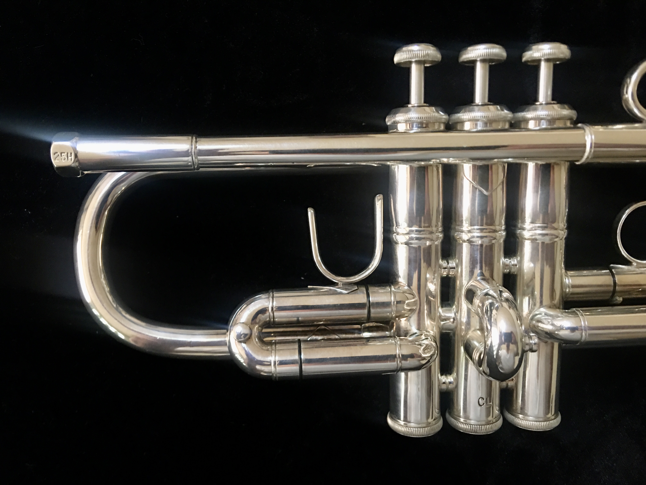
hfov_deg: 61.7
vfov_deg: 48.2
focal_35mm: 29
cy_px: 242
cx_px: 323
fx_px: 541
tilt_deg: -75.0
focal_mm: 4.15
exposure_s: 1/10
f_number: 2.2
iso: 100
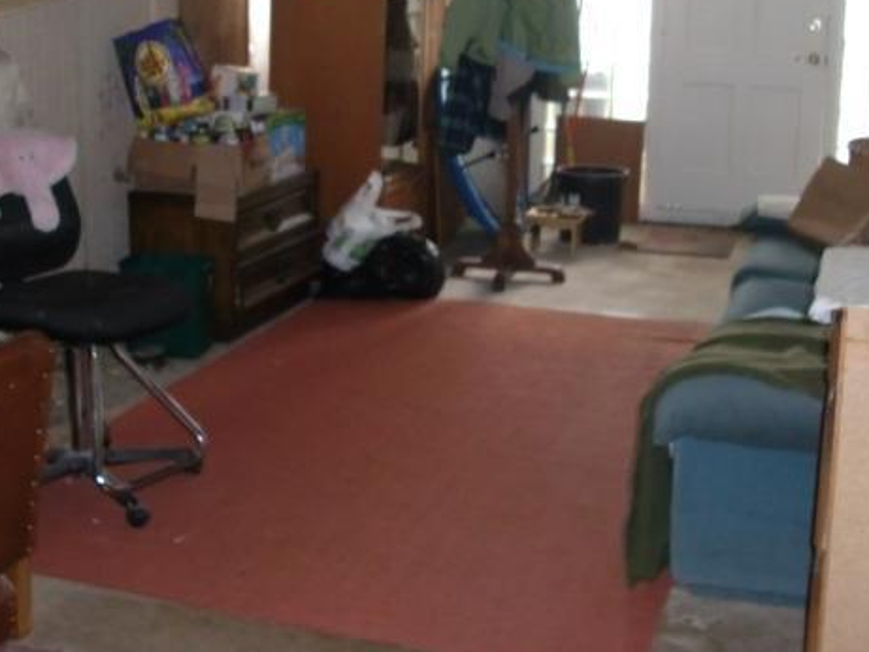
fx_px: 1256
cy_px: 217
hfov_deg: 38.1
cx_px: 486
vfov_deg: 28.9
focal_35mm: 50
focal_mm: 6.3
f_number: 2.8
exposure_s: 1/60
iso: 400
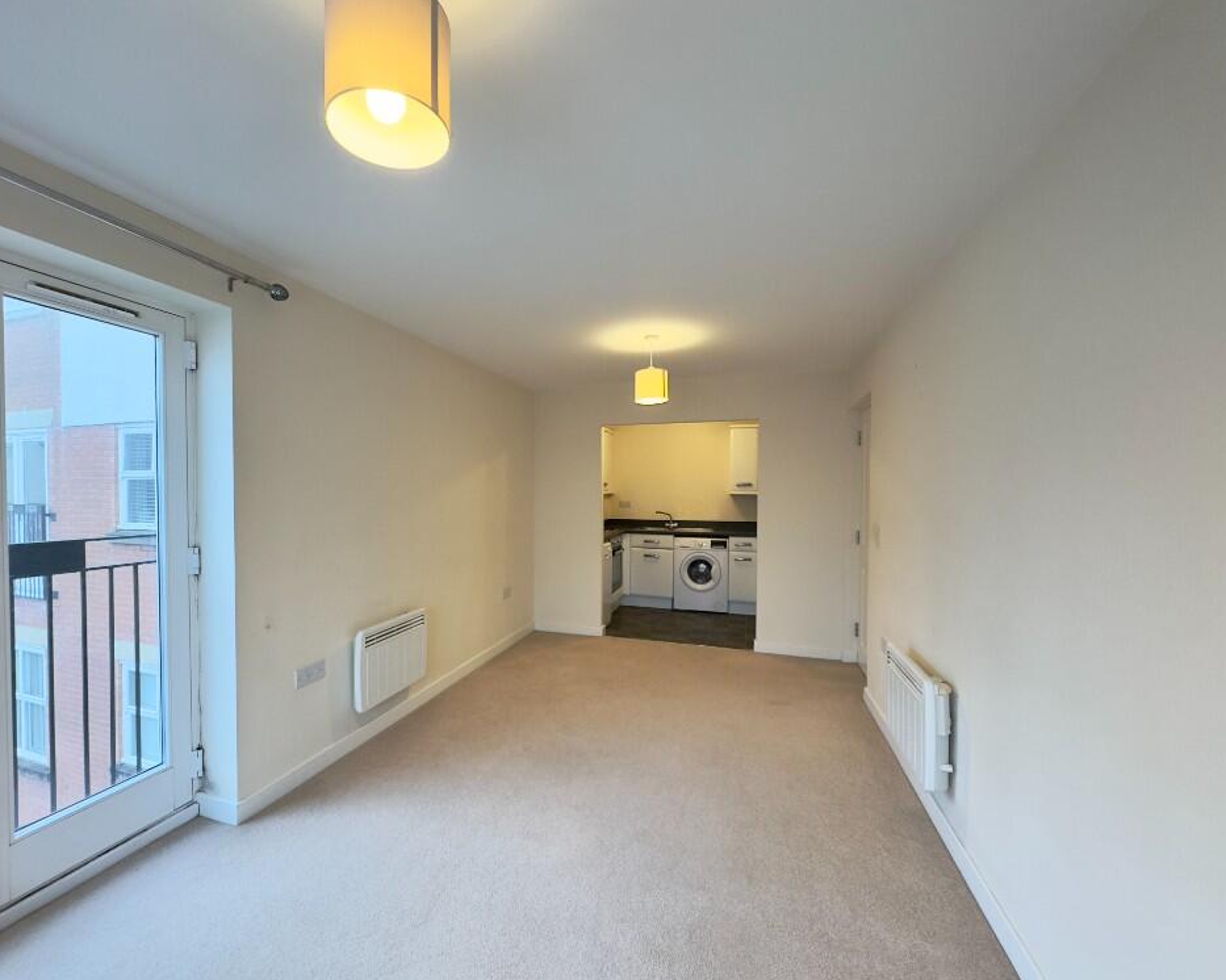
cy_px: 501
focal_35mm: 15
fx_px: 544
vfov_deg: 84.0
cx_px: 556
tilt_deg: -0.8
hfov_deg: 96.5
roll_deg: +0.0
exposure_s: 1/50
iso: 160
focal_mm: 2.22
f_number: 2.2
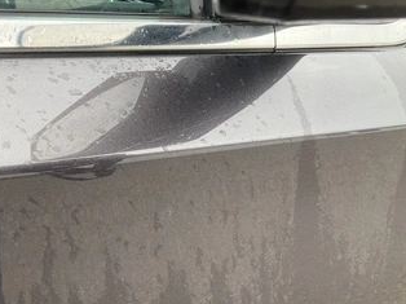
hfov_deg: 50.1
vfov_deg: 38.5
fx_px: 434
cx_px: 180
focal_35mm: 37
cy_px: 127
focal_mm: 3
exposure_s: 1/126
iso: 25
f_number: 1.8
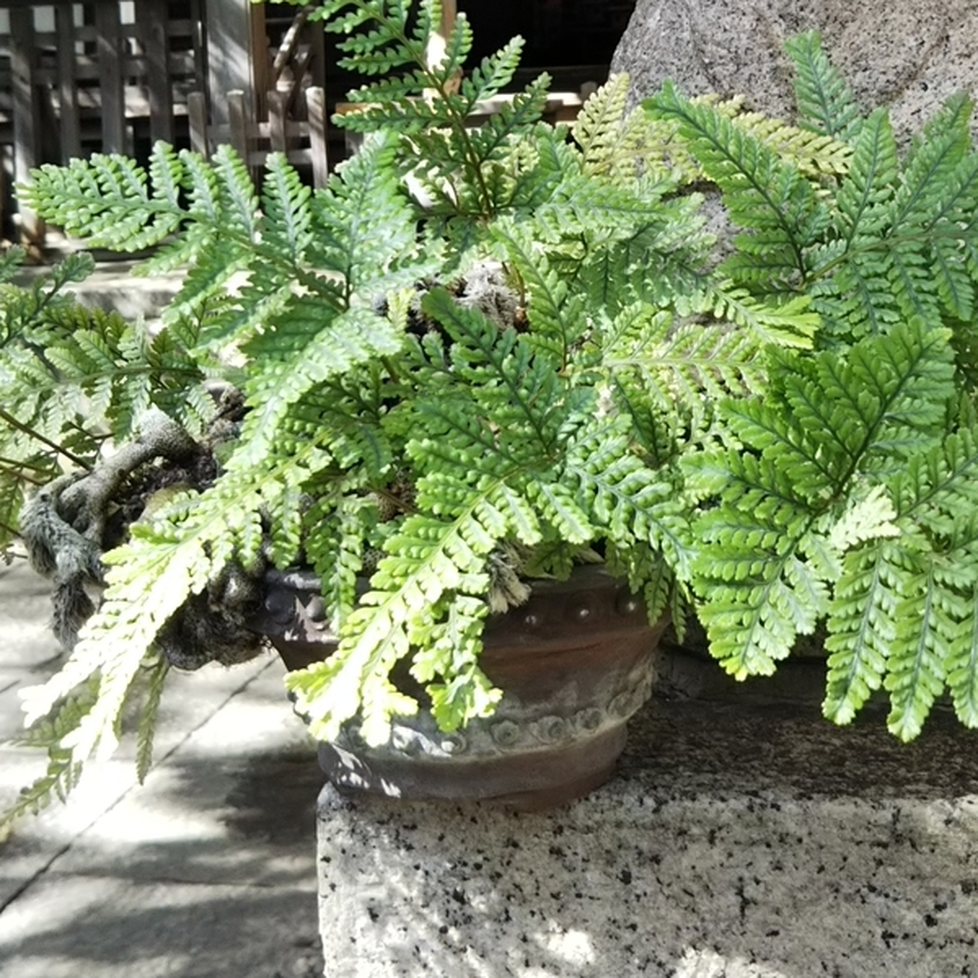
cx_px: 553
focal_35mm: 53
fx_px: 1694
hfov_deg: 32.2
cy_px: 262
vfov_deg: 31.7
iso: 32
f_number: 2.2
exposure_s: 1/120
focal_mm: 4
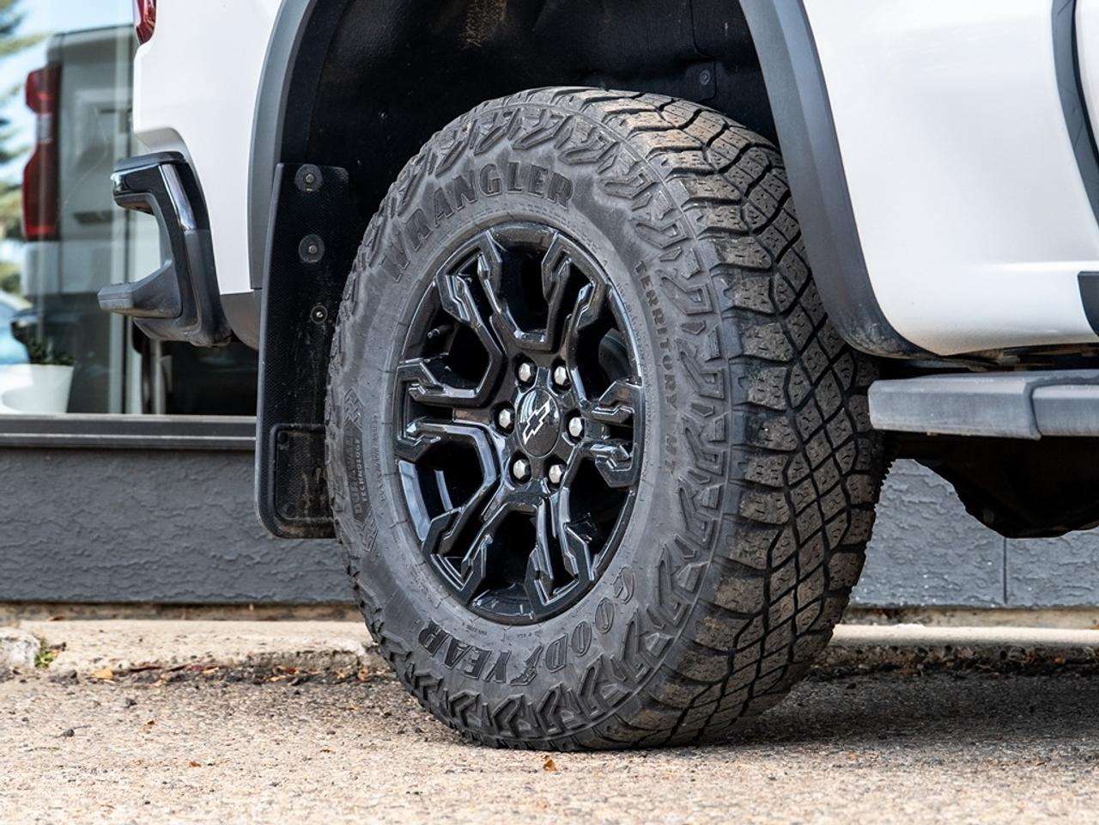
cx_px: 505
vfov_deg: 15.4
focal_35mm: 96
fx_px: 3040
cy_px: 209
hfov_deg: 20.5
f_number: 4
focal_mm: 50
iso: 250
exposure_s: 1/160
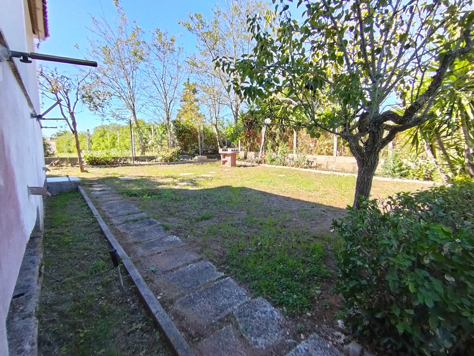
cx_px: 237
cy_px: 178
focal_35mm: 17
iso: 100
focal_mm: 1.42
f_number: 2.2
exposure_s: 1/235
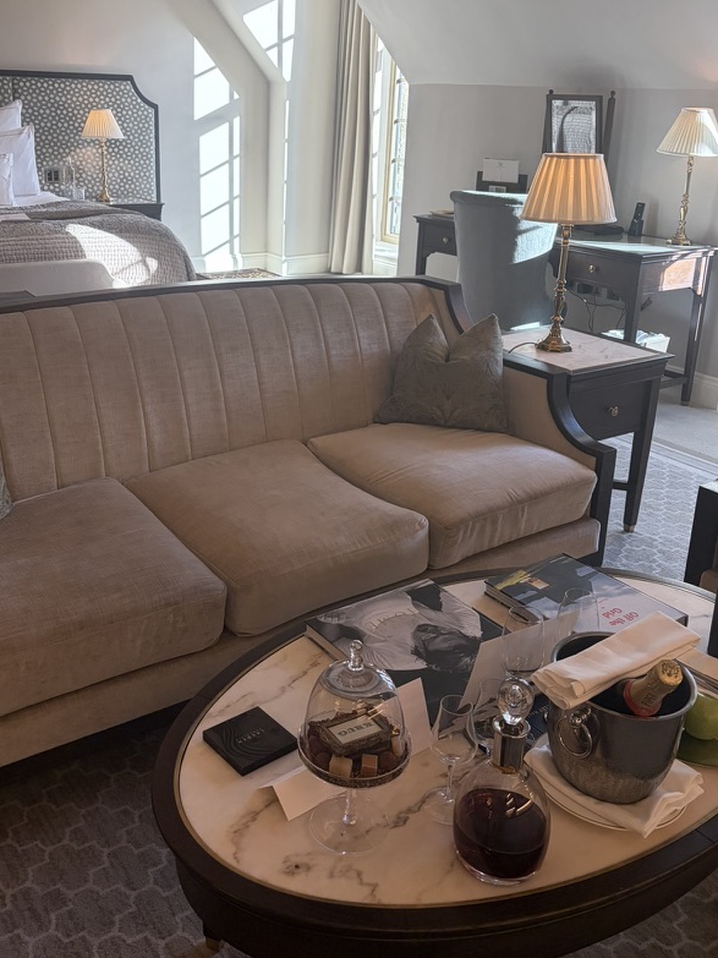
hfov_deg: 41.7
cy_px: 379
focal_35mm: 34
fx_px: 941
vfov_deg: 53.6
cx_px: 301
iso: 200
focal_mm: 5.96
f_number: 1.6
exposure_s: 1/243
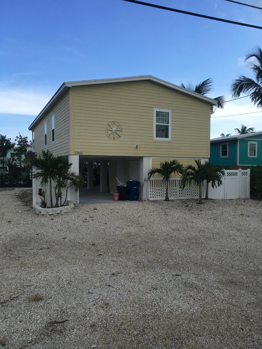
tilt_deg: -2.3
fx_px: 293
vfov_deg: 61.7
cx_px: 131
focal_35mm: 29
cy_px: 174
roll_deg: -0.1
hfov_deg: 48.2
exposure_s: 1/1083
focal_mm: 4.15
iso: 25
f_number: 2.2
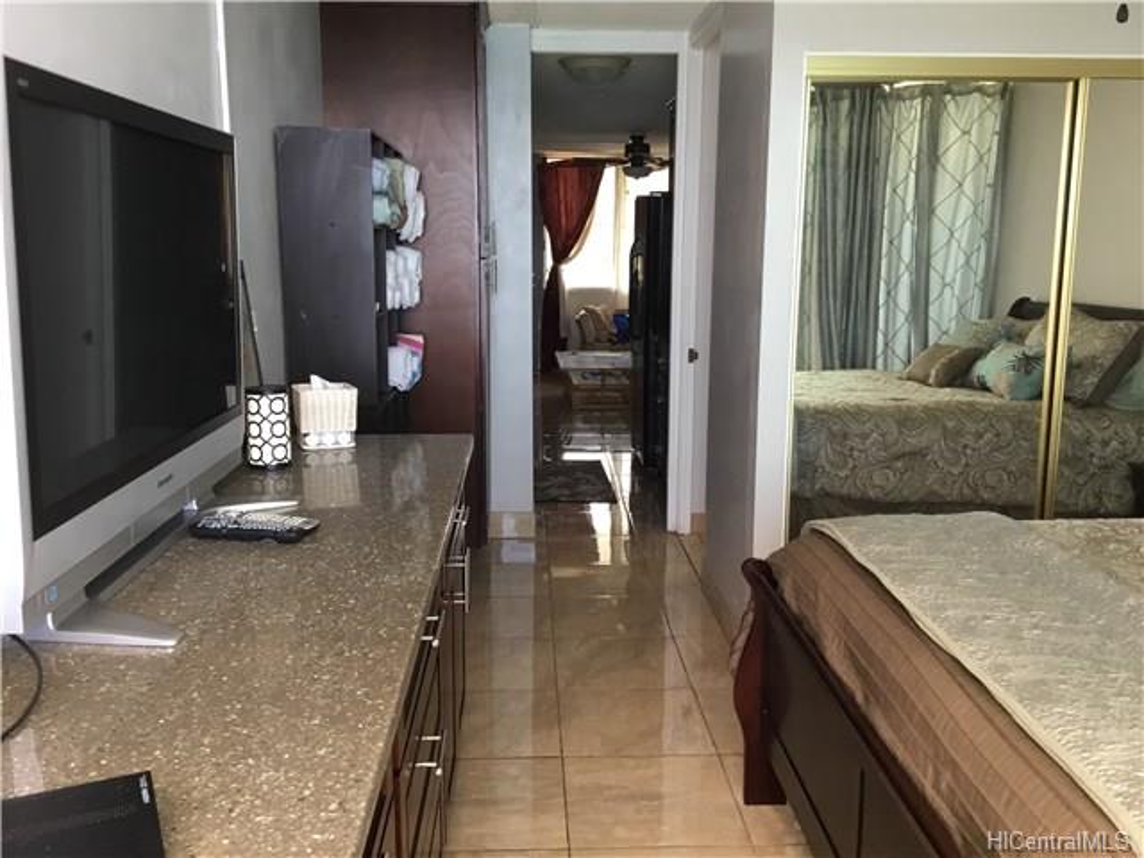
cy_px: 429
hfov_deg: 58.4
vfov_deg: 45.4
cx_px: 572
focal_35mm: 31
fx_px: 1024
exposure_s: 1/30
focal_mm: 3.3
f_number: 2.4
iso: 32
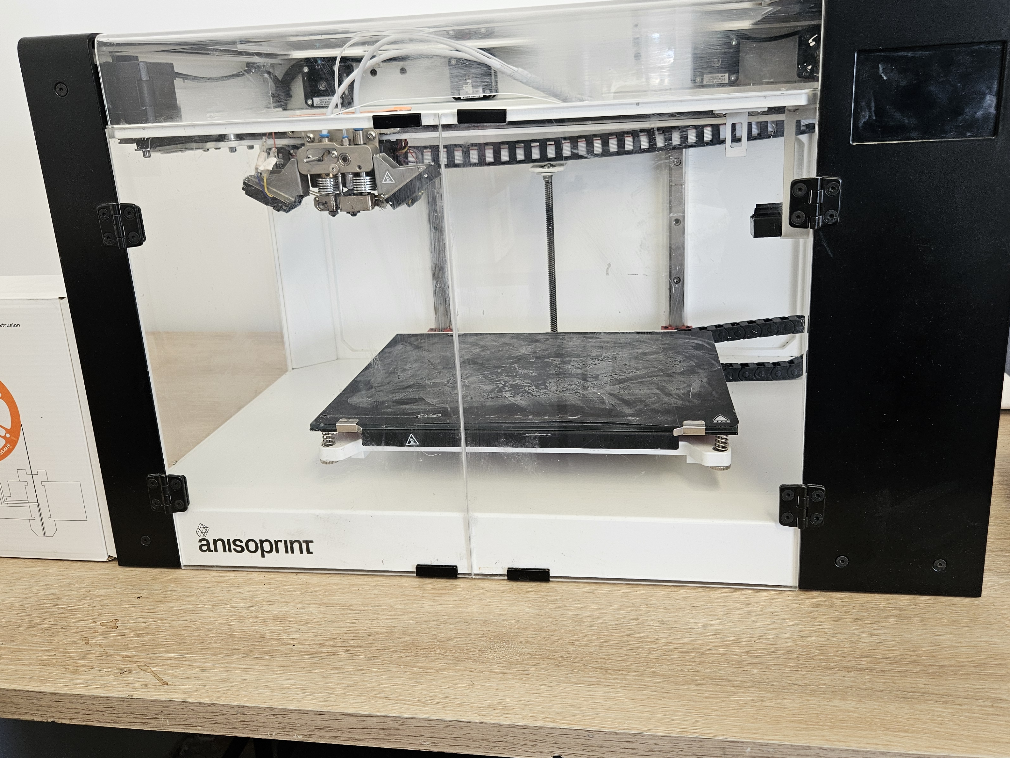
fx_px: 846
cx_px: 513
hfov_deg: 61.7
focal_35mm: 29
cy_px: 318
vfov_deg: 48.0
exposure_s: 1/100
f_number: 1.8
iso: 80
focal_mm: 5.4
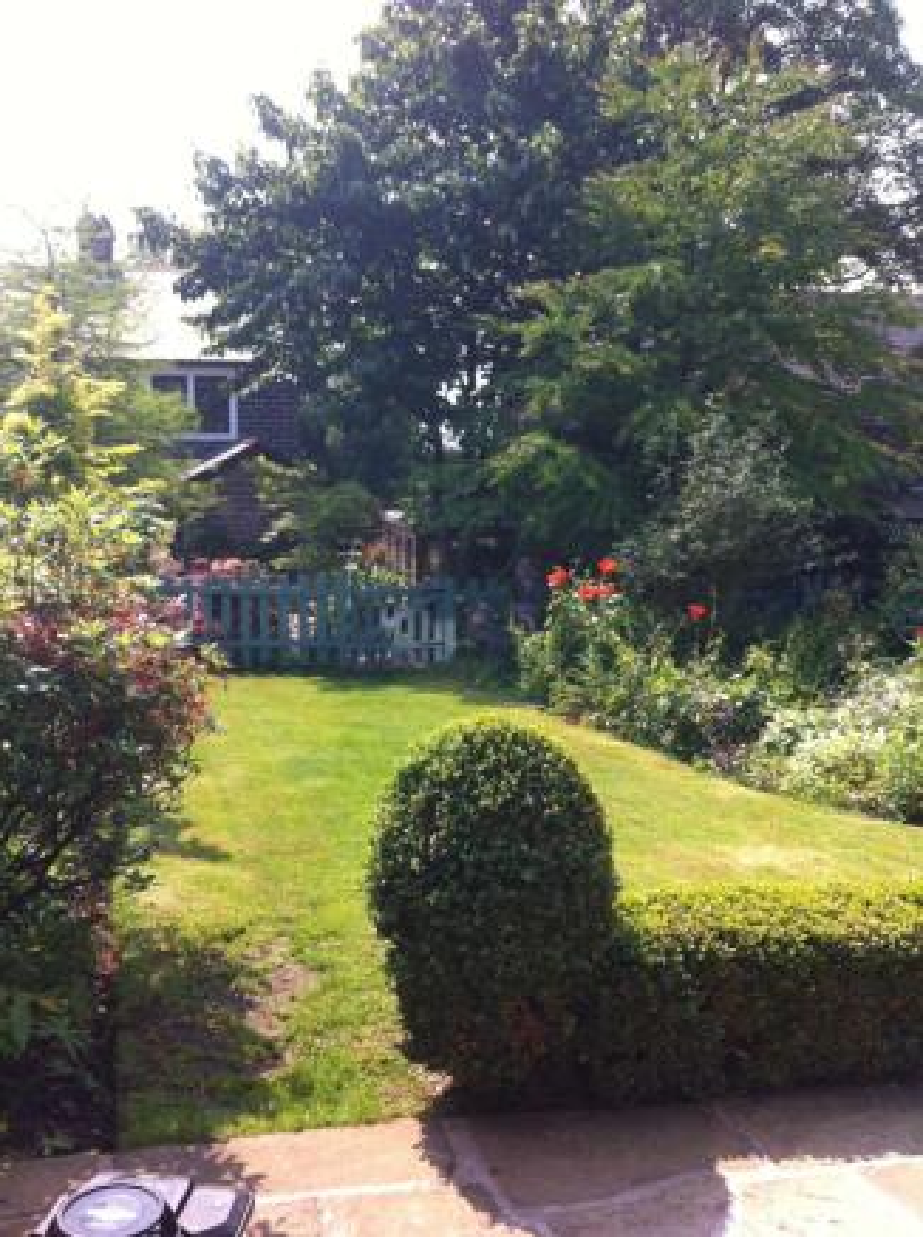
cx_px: 462
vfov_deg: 52.7
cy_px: 618
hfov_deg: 40.6
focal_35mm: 35
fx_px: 1249
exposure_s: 1/487
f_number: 2.8
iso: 80
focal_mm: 3.85
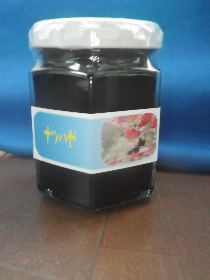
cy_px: 140
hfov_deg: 41.8
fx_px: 275
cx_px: 105
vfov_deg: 54.0
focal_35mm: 34
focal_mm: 6.1
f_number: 3.8
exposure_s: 1/4
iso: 800
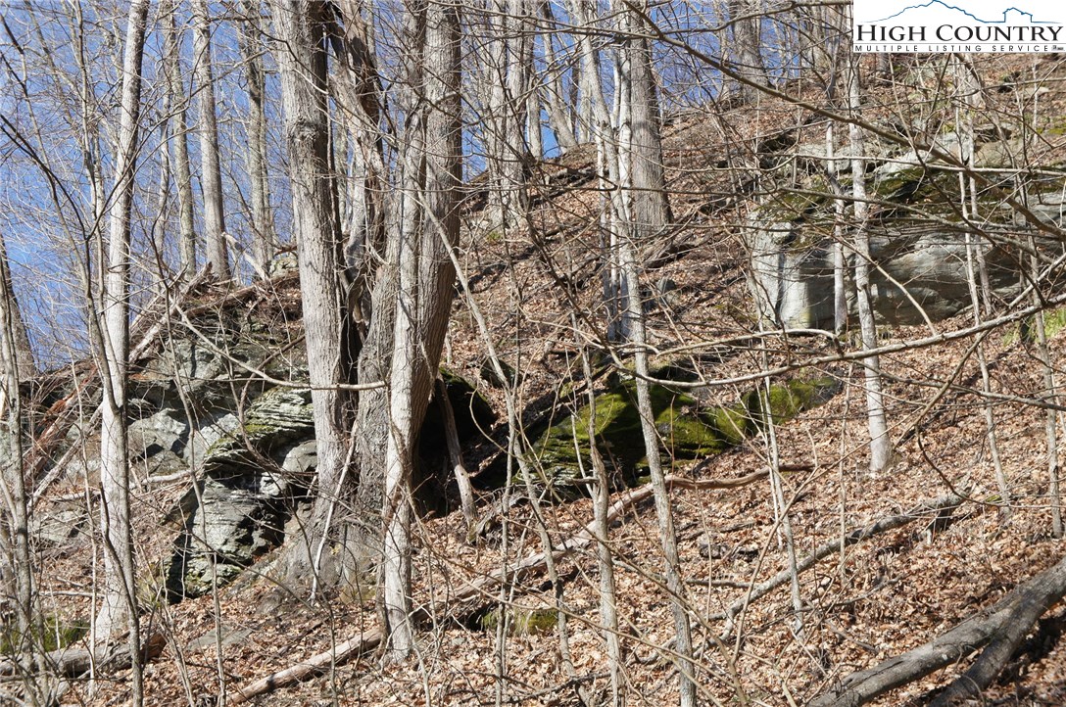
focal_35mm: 75
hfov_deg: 27.0
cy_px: 354
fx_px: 2218
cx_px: 533
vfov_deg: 18.1
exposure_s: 1/200
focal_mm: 50
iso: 200
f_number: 8
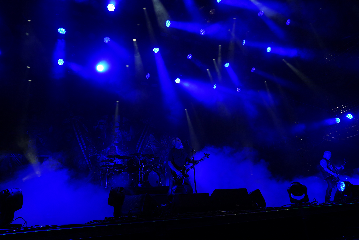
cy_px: 120
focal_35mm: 24
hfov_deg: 73.7
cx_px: 180
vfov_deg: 53.1
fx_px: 239
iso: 100
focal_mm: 24
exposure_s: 1/80
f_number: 6.3
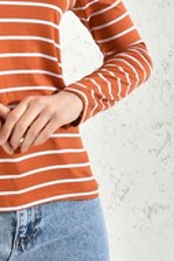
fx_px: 719
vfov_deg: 19.9
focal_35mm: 99
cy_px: -7
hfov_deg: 13.5
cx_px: -12
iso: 100
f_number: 7.1
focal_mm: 35
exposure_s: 1/160
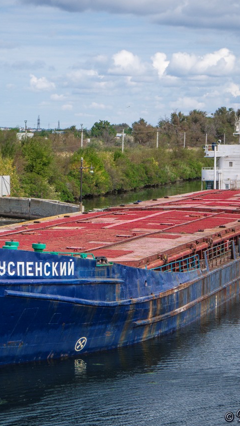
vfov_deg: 16.4
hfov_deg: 9.3
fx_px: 1479
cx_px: 55
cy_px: 214
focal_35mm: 131
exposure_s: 1/250
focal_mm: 55
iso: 100
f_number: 9
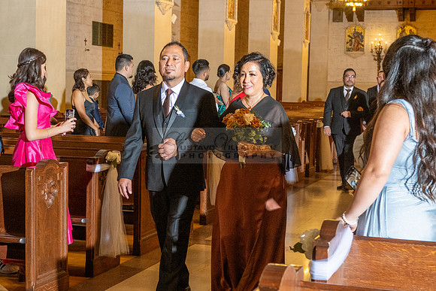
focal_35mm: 67
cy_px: 163
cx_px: 198
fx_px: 816
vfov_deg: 20.2
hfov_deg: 29.9
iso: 1000
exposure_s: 1/160
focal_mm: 36
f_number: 4.5
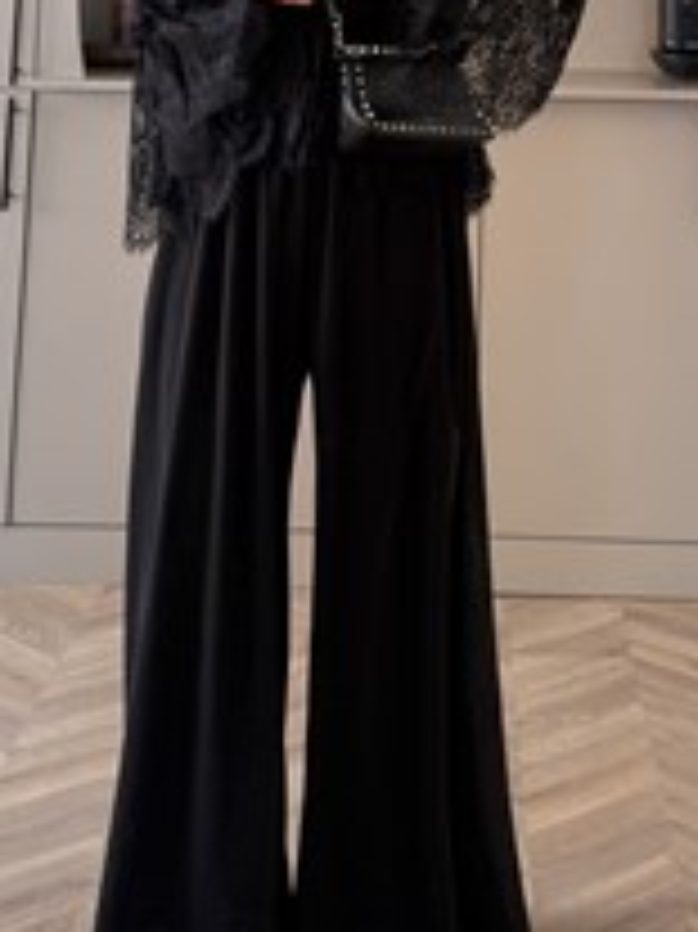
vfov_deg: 38.0
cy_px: 169
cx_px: 333
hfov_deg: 30.2
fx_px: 1292
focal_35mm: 48
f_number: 1.78
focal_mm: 6.76
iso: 100
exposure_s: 1/121
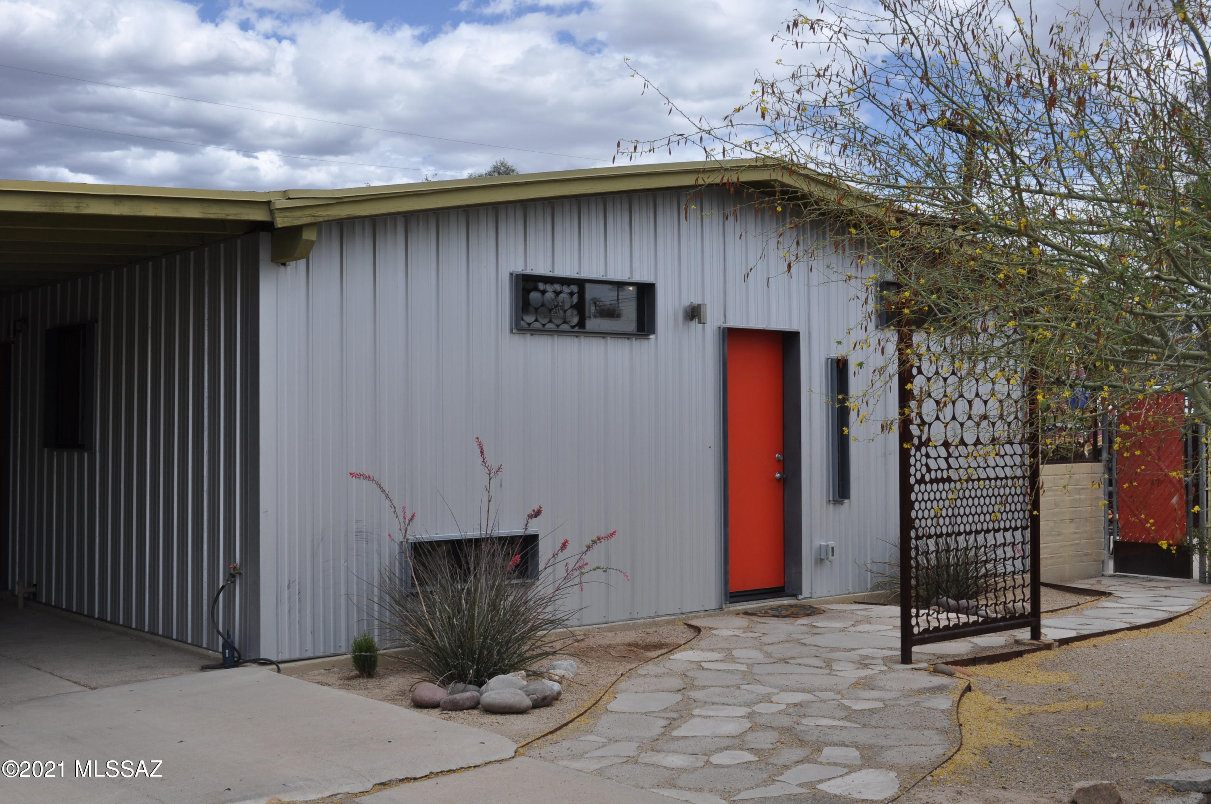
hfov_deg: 45.0
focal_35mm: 44
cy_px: 402
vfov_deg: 30.8
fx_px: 1461
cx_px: 606
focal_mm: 29
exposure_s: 1/400
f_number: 10
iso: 200
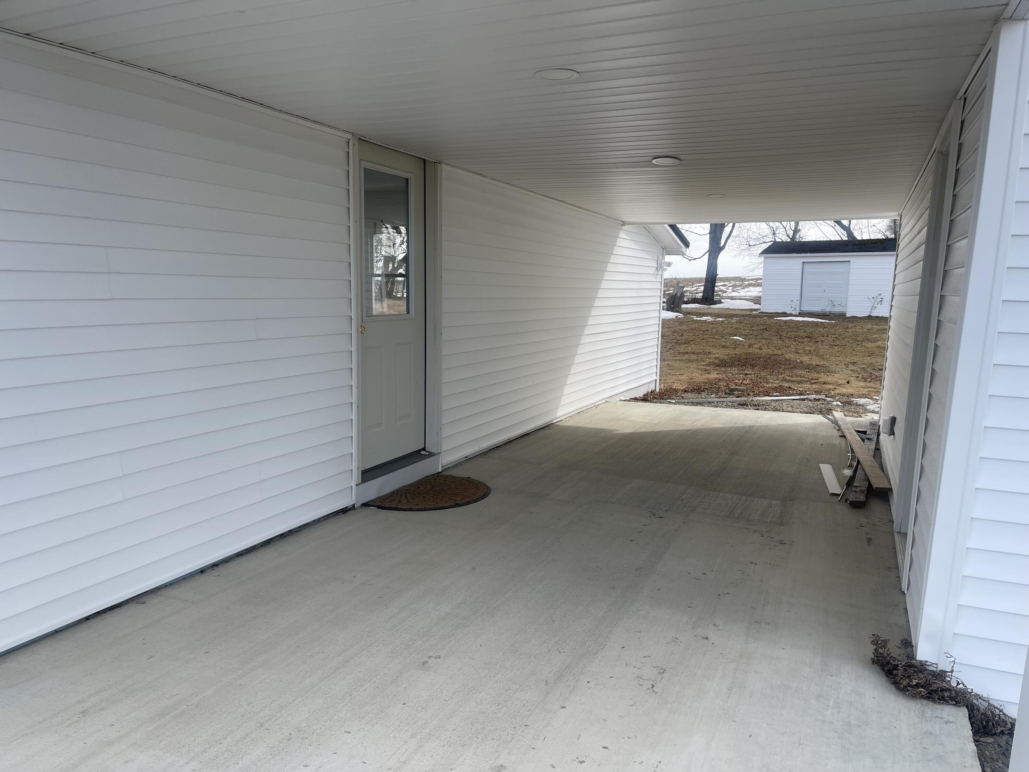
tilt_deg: -9.6
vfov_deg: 54.9
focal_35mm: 25
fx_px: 743
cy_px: 386
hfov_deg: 69.4
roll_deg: -1.8
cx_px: 514
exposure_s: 1/1553
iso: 32
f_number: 1.6
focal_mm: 5.1
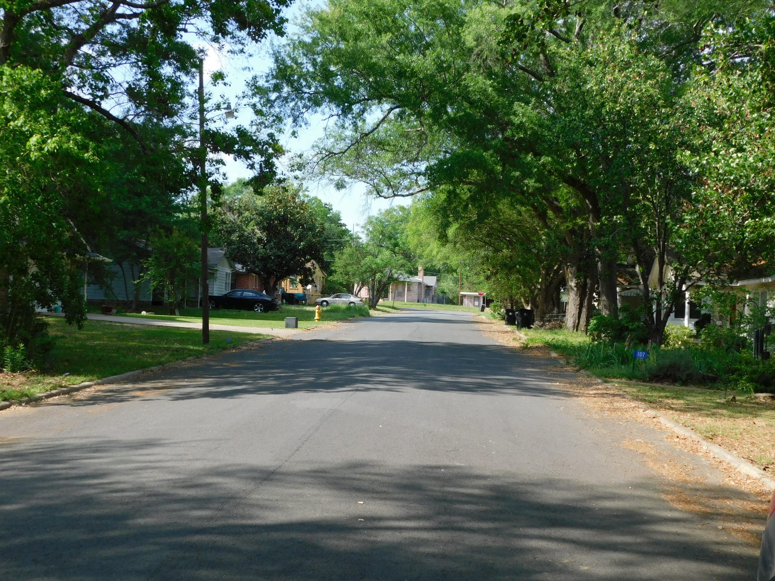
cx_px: 388
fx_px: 1007
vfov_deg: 32.2
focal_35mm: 45
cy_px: 290
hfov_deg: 42.1
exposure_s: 1/400
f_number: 3.7
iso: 125
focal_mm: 8
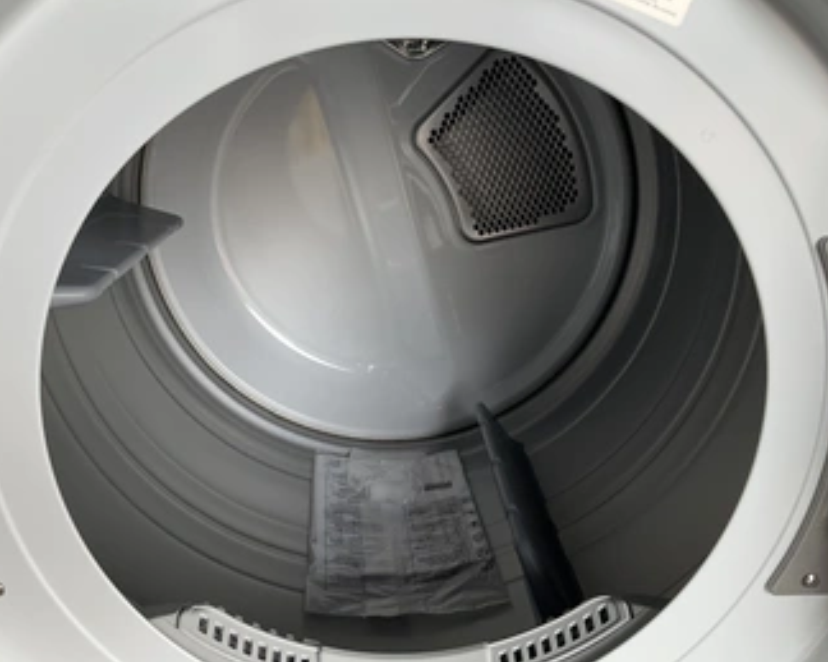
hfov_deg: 51.5
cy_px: 314
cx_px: 391
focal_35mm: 35
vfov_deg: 42.2
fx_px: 857
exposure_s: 1/122
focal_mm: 3
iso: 20
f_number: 1.8
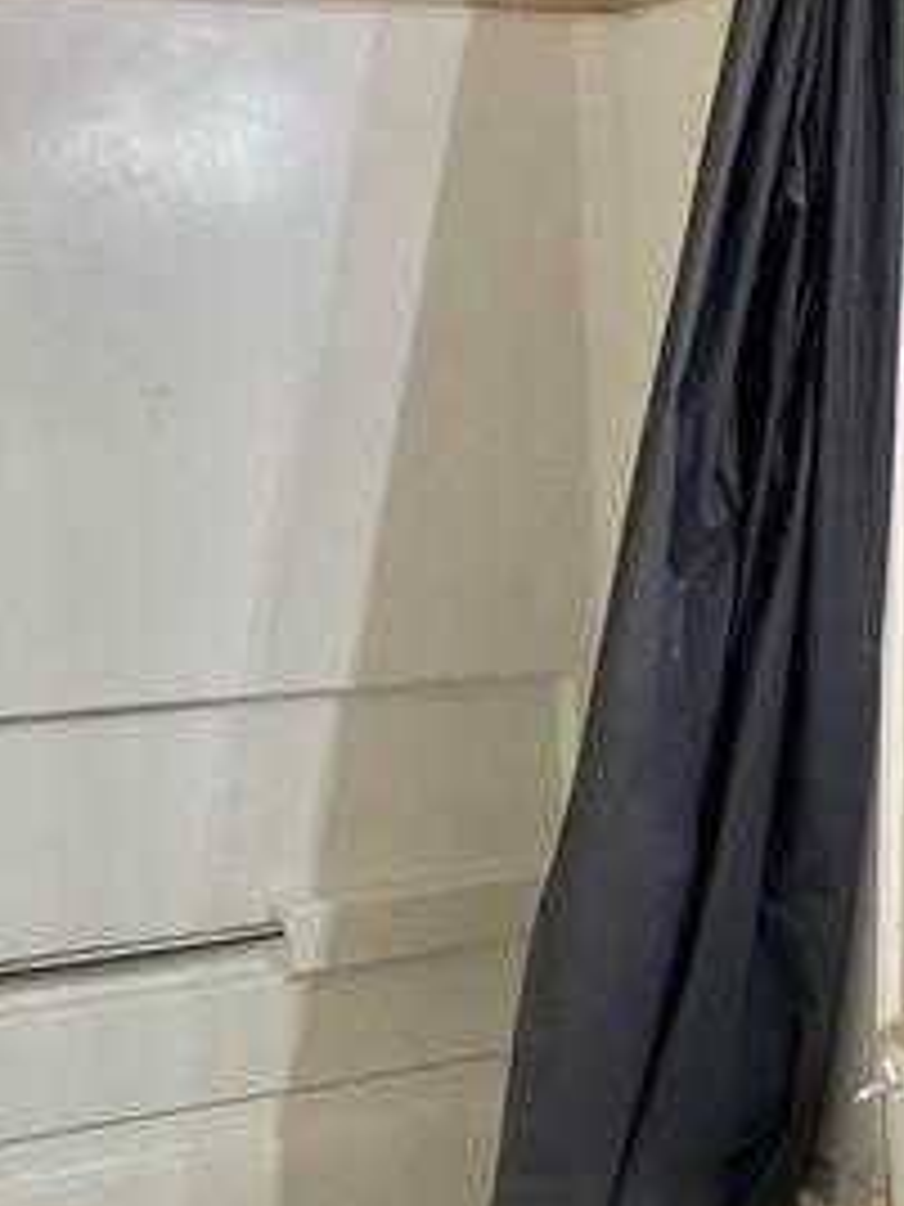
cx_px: 751
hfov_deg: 23.2
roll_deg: +0.1
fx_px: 2159
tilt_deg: -14.1
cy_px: 886
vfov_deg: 30.7
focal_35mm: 62
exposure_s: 1/60
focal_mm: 4.25
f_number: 1.8
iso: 320
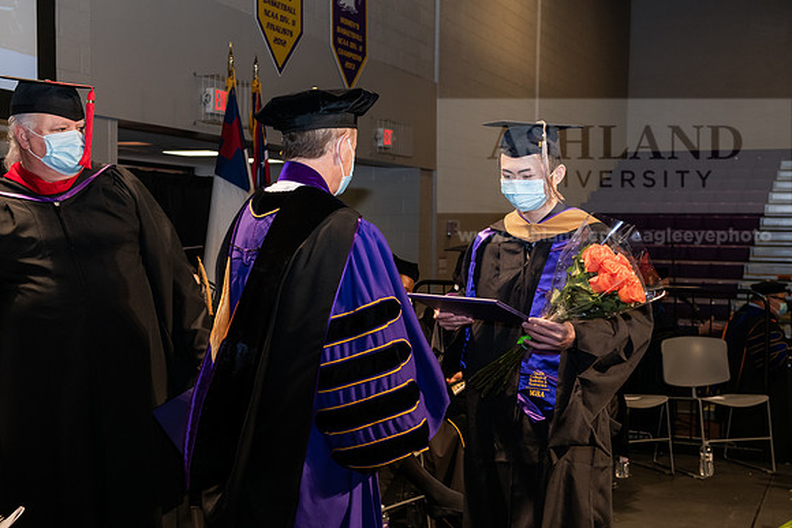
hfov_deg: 36.2
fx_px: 1210
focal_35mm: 55
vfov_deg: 24.6
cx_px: 396
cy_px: 264
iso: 1600
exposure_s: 1/200
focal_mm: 55
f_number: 6.3
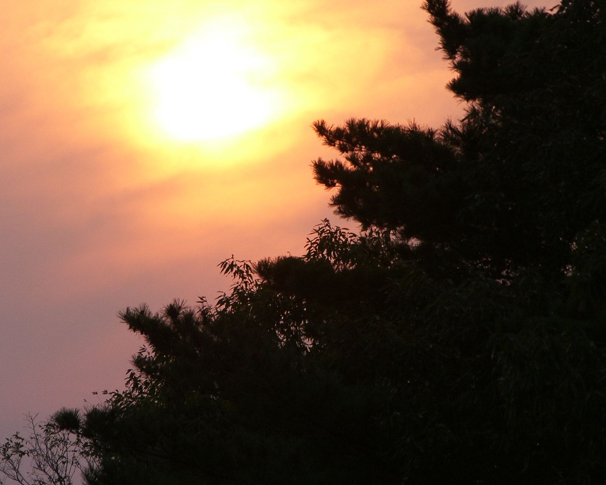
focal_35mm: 486
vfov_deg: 3.2
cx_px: 225
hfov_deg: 4.0
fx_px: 8717
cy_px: 169
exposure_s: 1/500
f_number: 4.6
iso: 50
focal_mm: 89.7
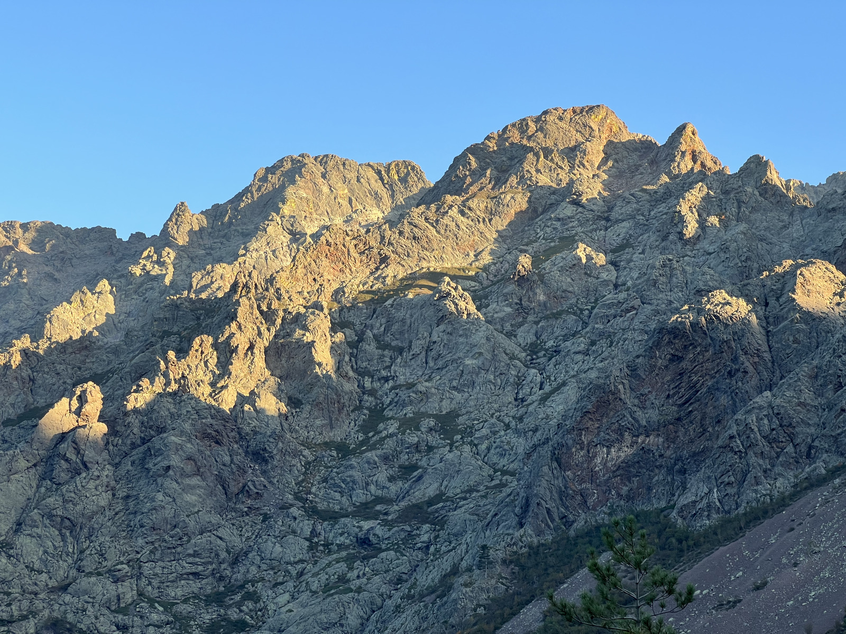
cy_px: 317
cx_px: 423
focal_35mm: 77
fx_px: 1882
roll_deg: -1.4
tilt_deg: +17.2
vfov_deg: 19.1
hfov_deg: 25.3
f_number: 2.8
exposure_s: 1/119
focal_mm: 9
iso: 32
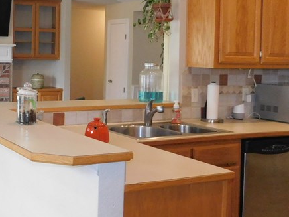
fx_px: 451
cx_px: -9
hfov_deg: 32.3
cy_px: 70
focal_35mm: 54
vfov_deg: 26.9
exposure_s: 1/60
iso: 400
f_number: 3
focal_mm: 4
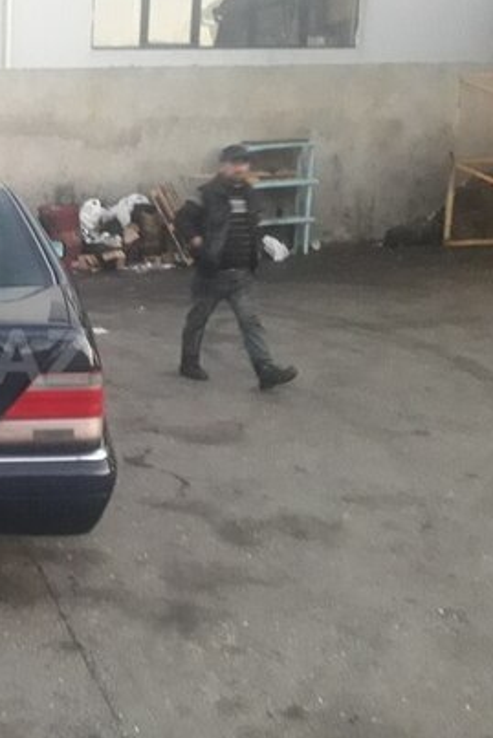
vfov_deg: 42.7
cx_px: -99
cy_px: 356
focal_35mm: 46
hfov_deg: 26.1
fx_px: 944
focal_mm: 3.6
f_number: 1.9
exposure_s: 1/20
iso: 500
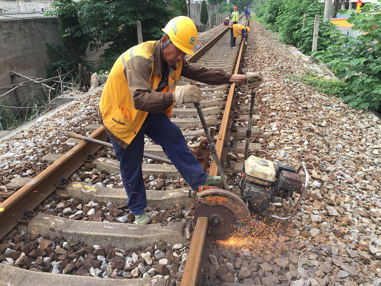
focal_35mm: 29
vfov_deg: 48.2
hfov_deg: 61.7
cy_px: 143
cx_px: 190
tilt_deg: -21.2
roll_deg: +1.4
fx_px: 319
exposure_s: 1/273
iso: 32
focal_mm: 4.15
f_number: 2.2
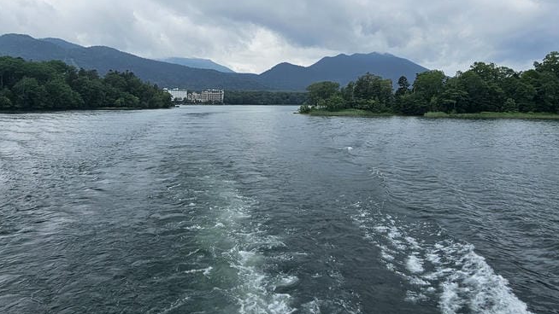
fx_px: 385
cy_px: 67
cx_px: 304
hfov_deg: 71.8
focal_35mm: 26
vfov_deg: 42.6
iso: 50
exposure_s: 1/3657
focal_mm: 2.2
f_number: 2.2
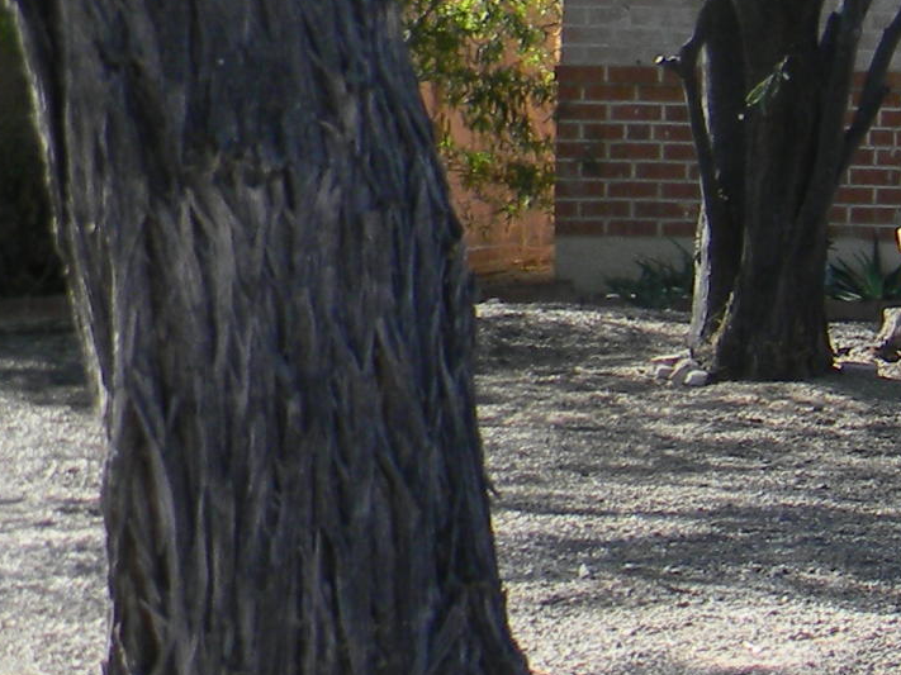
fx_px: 3956
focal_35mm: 152
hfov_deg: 11.6
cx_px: 1863
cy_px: -155
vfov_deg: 9.6
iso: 80
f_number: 3.7
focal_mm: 6.4
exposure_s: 1/228
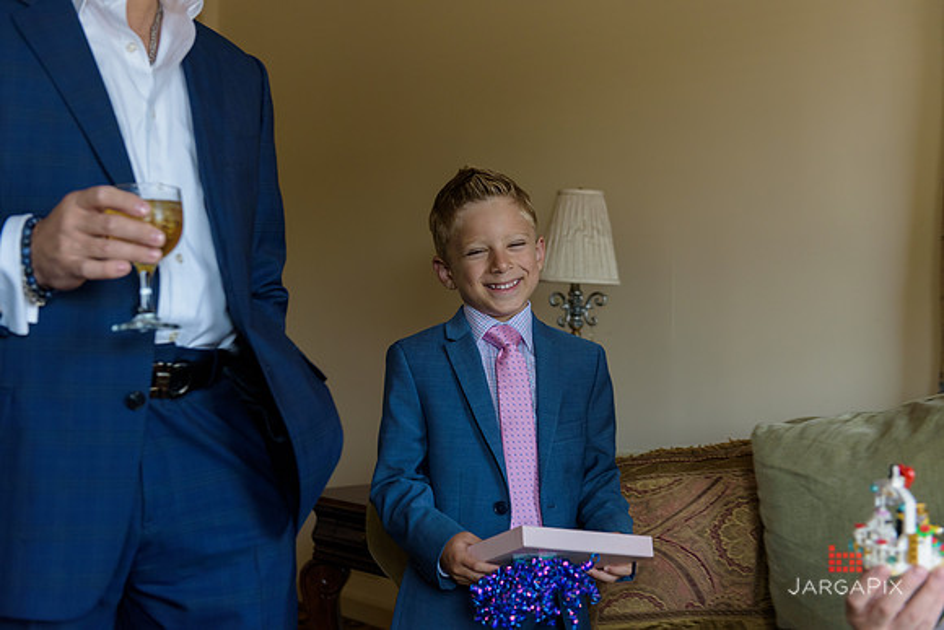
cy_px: 315
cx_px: 472
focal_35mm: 50
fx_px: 1311
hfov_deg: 39.6
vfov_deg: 27.0
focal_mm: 50
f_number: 3.2
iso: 800
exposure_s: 1/125
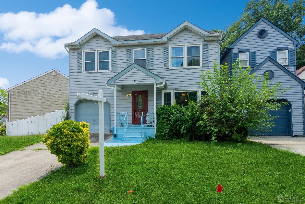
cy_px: 102
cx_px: 152
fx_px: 152
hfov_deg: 90.0
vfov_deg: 67.4
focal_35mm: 18
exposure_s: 1/200
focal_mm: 12
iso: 100
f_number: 8
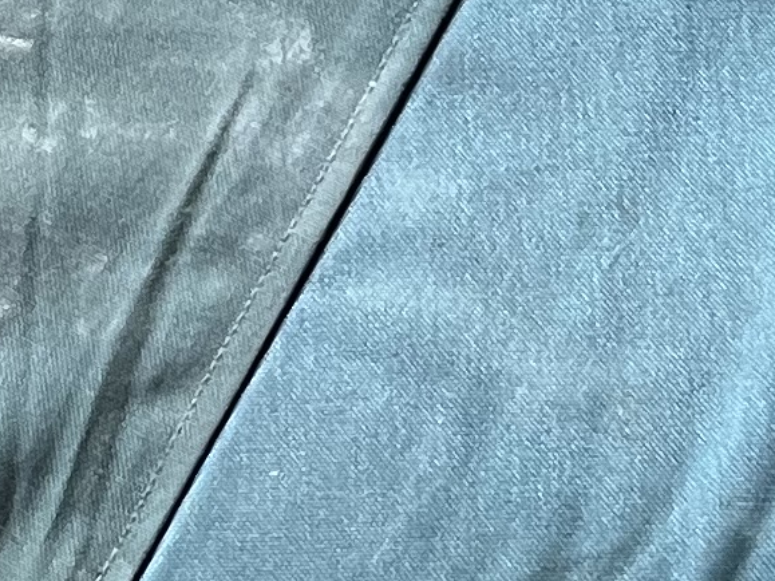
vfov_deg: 7.8
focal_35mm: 181
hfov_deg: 10.9
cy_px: -637
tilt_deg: -60.6
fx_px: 4051
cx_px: 88
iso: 200
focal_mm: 5.1
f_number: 1.6
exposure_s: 1/60
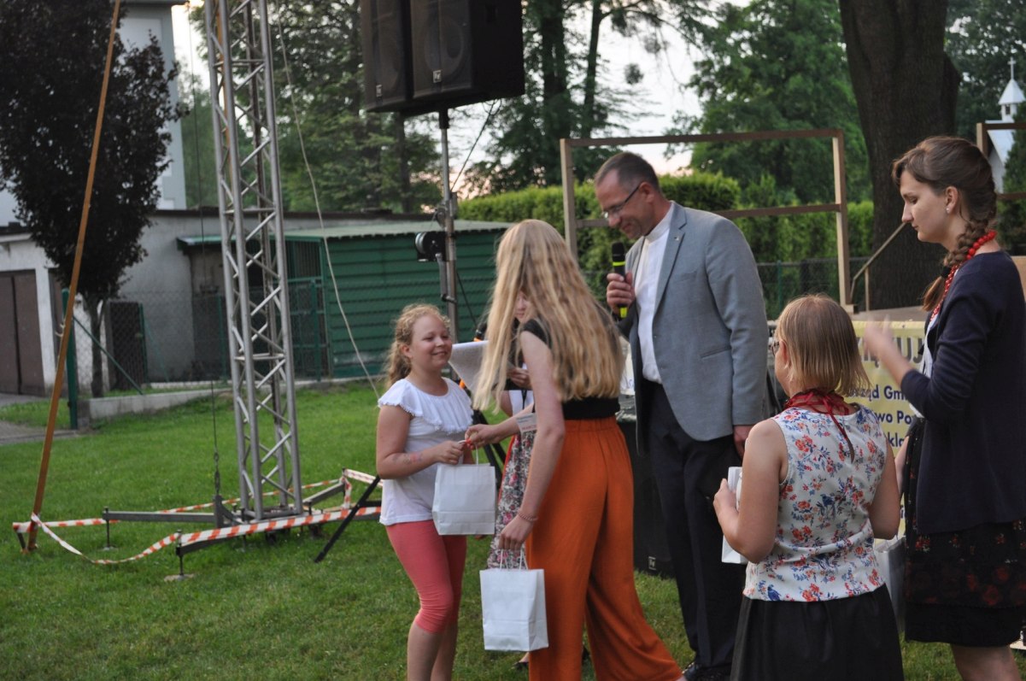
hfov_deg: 33.4
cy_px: 340
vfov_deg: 22.6
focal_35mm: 60
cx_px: 513
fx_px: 1707
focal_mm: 40
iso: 640
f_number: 5.3
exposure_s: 1/60
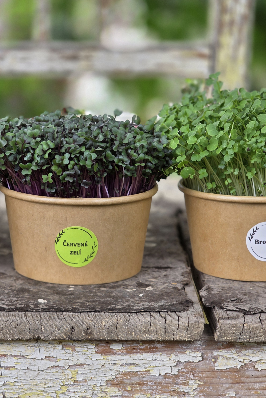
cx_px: 75
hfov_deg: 14.2
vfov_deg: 21.2
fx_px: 1064
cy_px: 199
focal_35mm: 96
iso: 64
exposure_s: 1/100
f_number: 2.4
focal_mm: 7.9
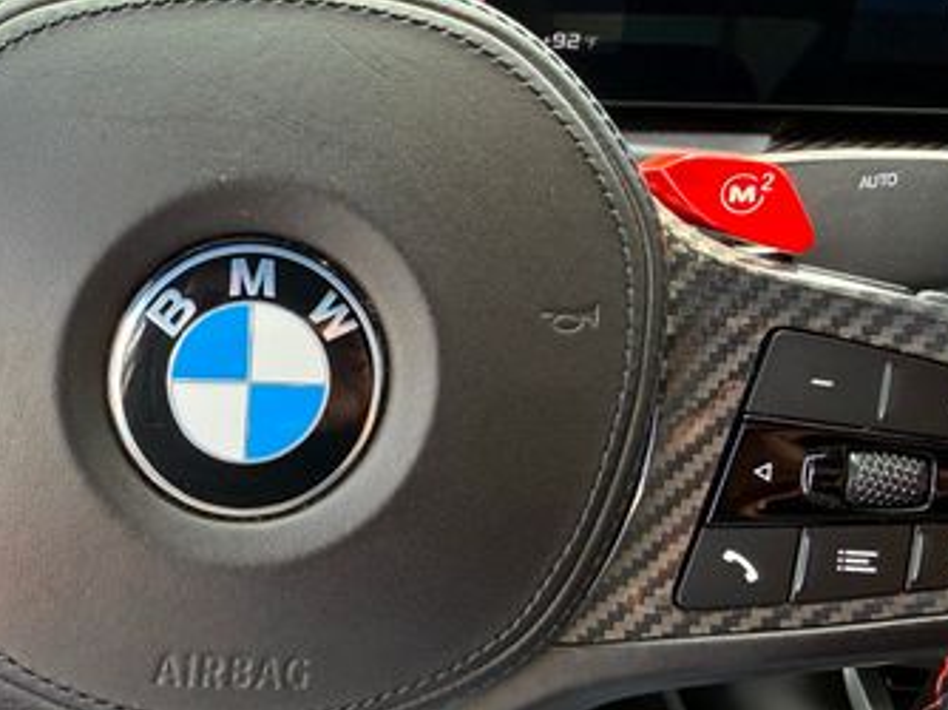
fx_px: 1259
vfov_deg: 30.9
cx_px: 167
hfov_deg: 39.4
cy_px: 531
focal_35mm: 46
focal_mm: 2.22
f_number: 2.2
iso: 80
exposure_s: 1/99
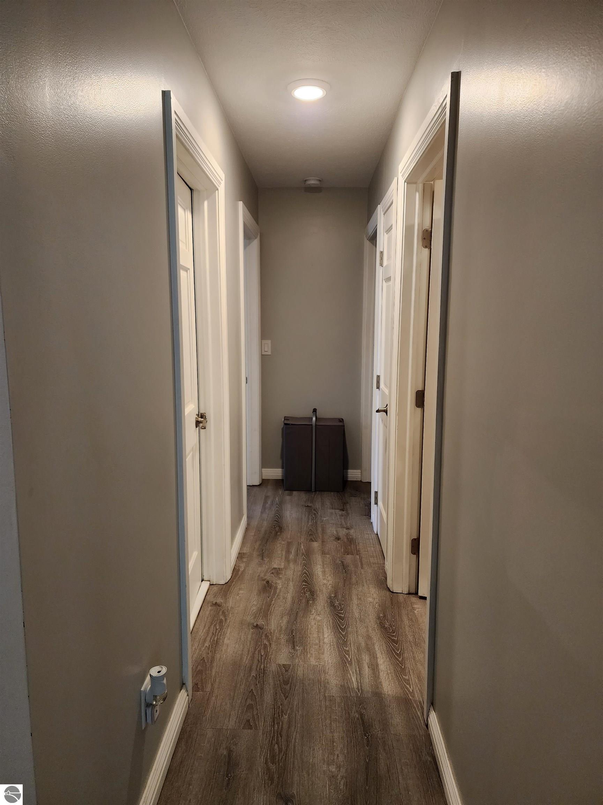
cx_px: 302
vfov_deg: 73.9
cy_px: 402
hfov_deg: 58.9
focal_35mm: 23
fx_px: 534
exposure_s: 1/120
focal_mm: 6.4
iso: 400
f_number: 1.8
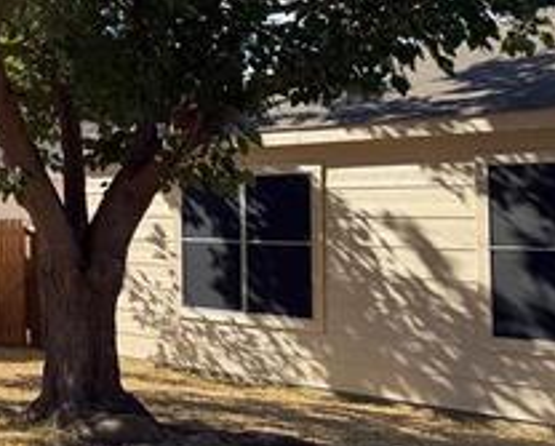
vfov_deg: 21.2
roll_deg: +0.7
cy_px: 123
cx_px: -229
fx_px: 1184
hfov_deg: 22.6
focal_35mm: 72
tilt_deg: +4.0
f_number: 1.78
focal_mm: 6.76
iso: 100
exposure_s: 1/3279
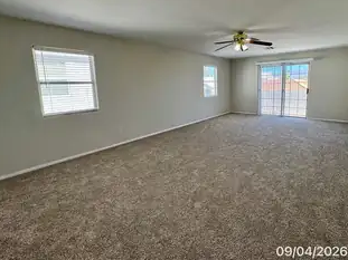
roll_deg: +0.9
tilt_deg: -8.4
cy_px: 108
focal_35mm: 18
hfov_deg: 87.1
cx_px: 200
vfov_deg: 71.0
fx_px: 181
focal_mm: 2.22
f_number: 2.2
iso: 40
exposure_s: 1/134
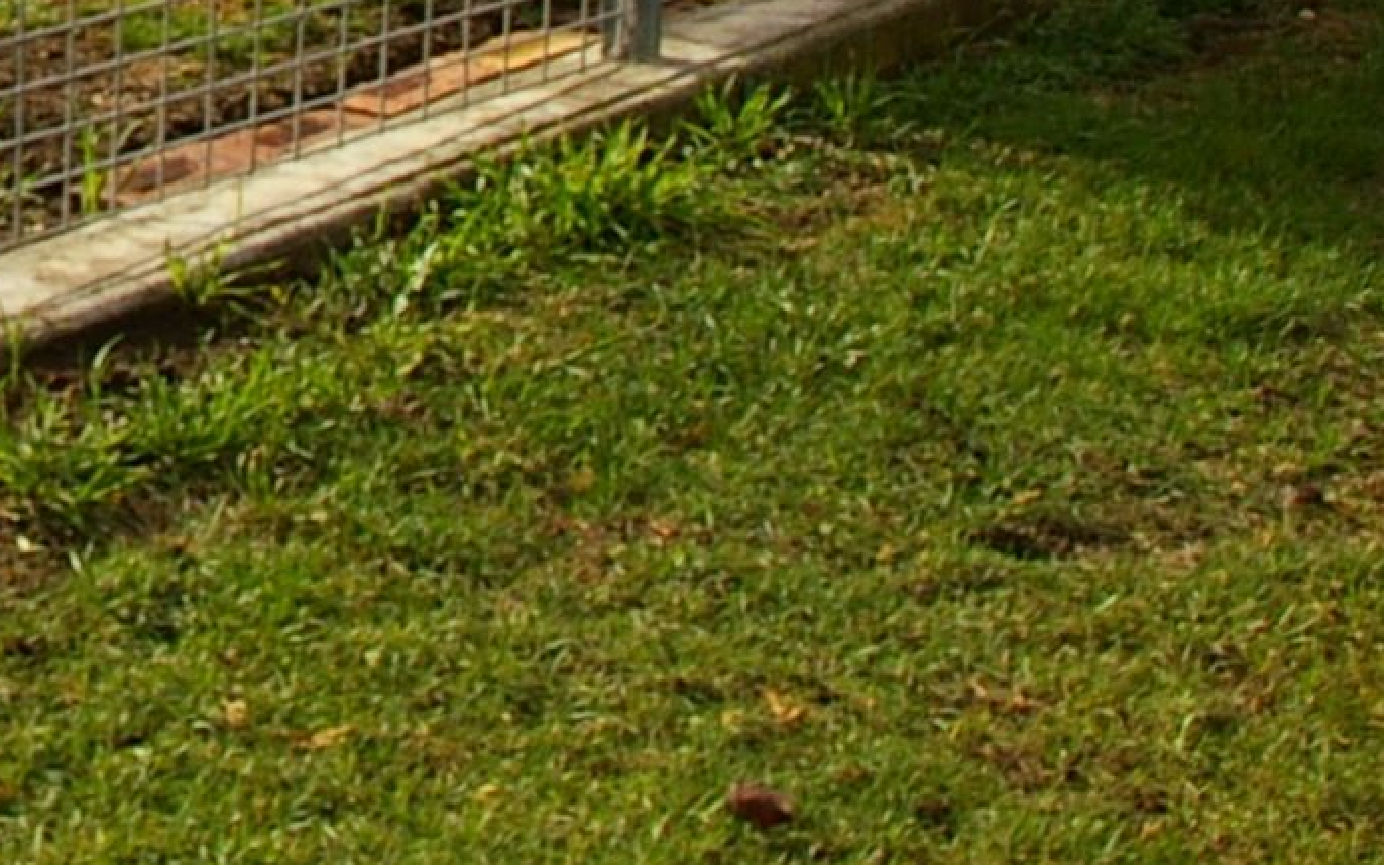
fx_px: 5055
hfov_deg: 14.6
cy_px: -706
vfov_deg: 9.3
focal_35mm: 134
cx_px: -674
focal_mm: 20
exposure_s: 1/250
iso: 200
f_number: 11
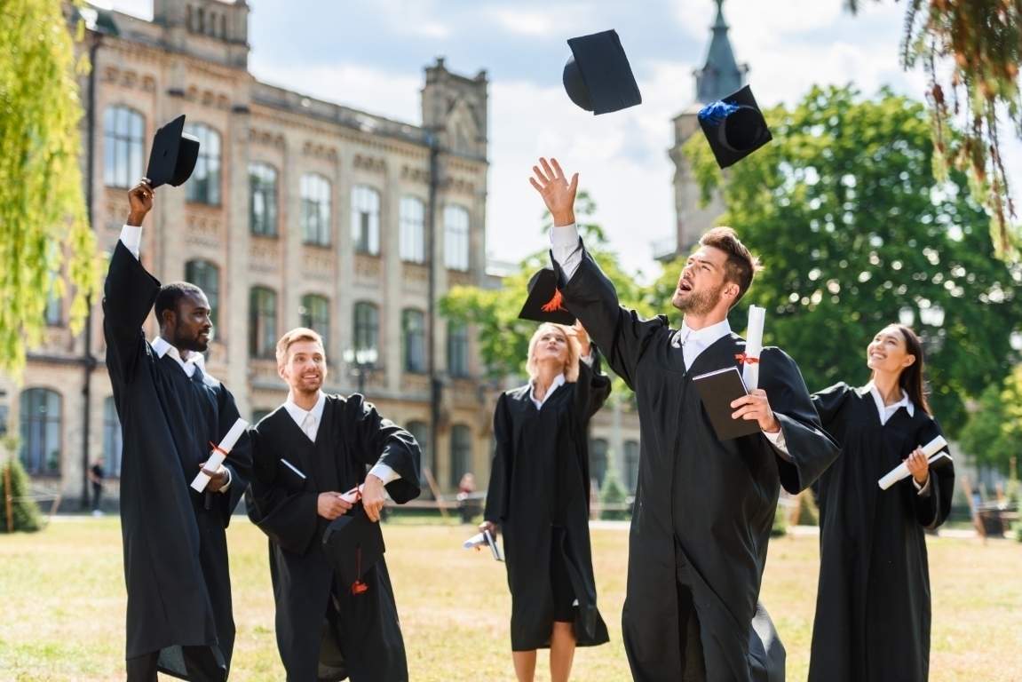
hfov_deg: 25.4
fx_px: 2272
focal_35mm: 80
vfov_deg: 17.1
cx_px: 511
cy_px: 341
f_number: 2.8
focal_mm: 80
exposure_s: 1/1000
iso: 100
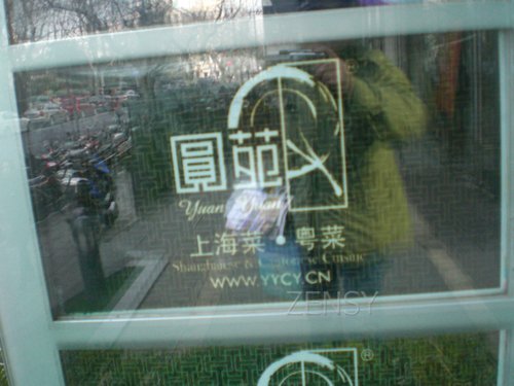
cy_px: 193
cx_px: 257
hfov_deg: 49.0
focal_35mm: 38
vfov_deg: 37.7
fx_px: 564
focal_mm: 6.3
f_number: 3.1
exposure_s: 1/100
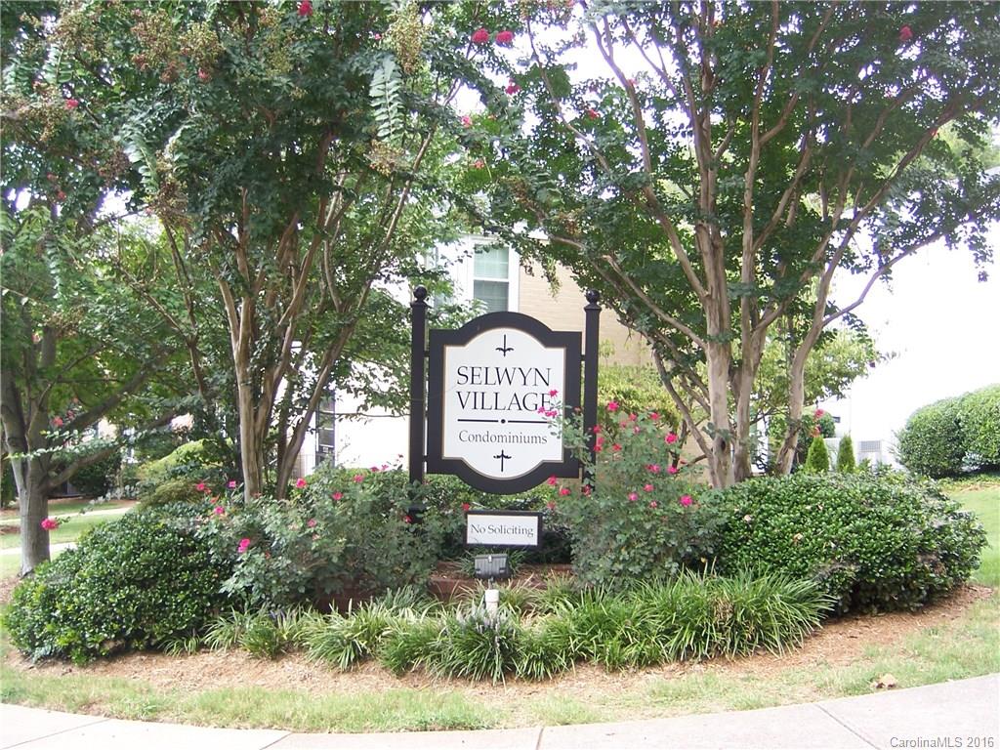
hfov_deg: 51.4
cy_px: 375
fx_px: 1040
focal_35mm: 36
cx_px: 500
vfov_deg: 39.7
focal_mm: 6.2
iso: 80
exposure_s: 1/80
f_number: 2.8
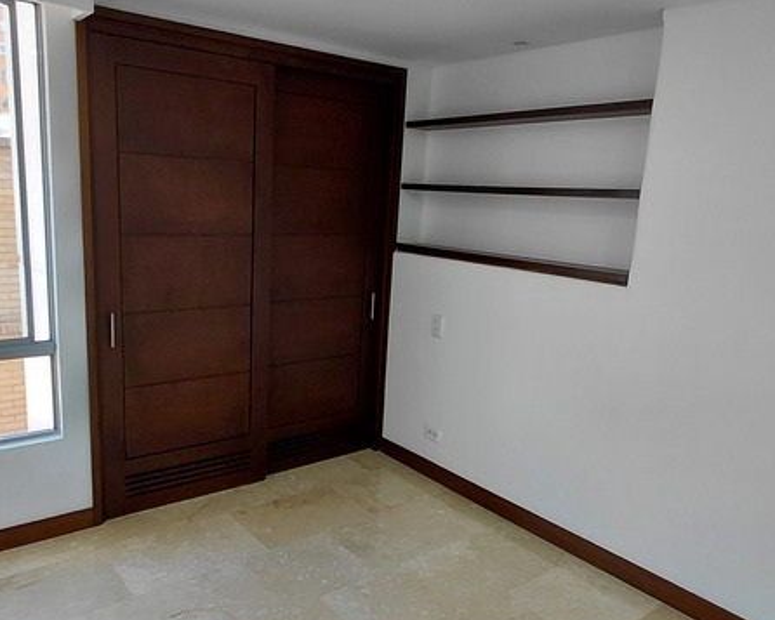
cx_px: 348
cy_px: 351
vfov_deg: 51.4
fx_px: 642
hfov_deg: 62.1
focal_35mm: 28
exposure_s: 1/120
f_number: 2.2
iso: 64
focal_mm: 1.64
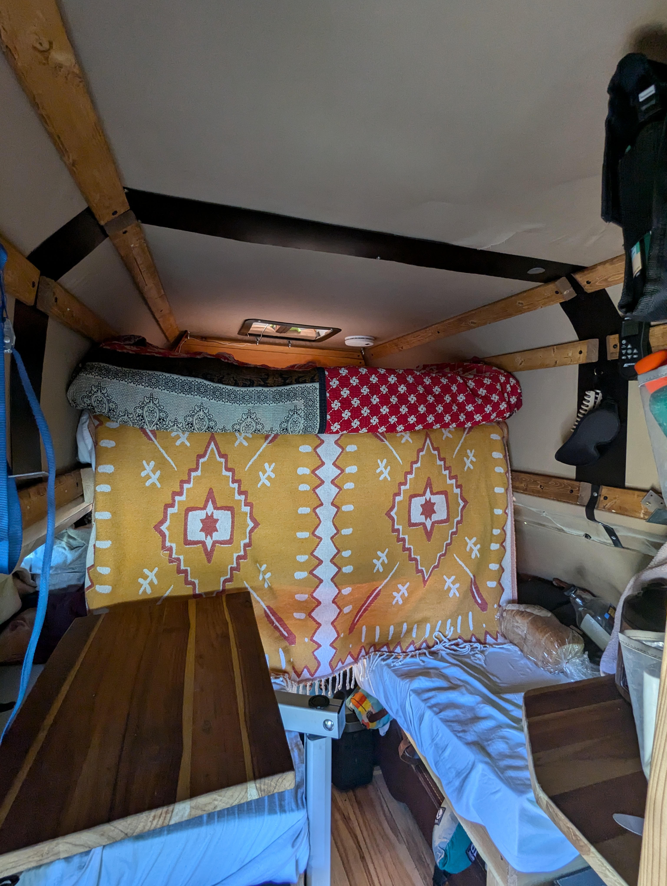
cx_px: 334
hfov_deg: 78.2
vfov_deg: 94.4
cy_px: 443
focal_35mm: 16
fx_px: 410
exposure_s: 1/23.8
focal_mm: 2.35
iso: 169
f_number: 2.2
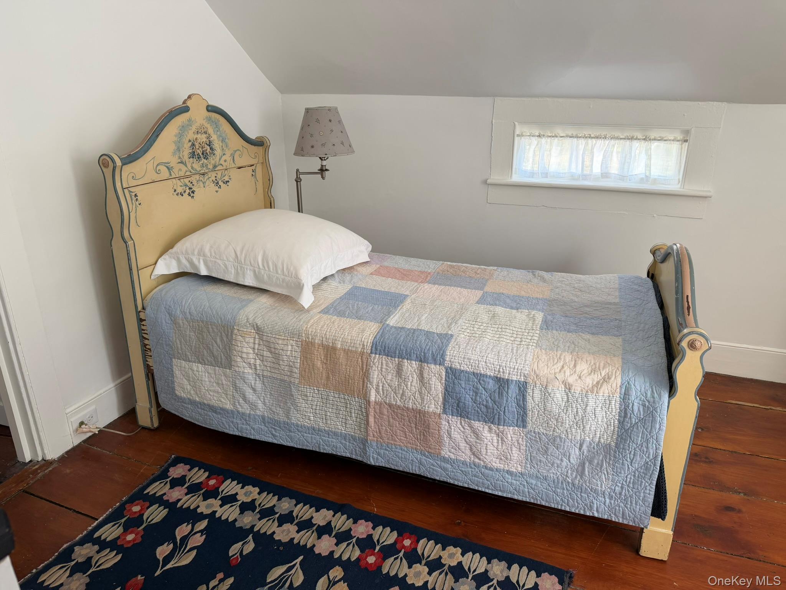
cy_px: 295
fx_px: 545
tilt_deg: -20.1
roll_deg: +1.1
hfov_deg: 71.6
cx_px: 393
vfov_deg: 56.8
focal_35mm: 24
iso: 100
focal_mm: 6.76
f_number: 1.78
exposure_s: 1/179
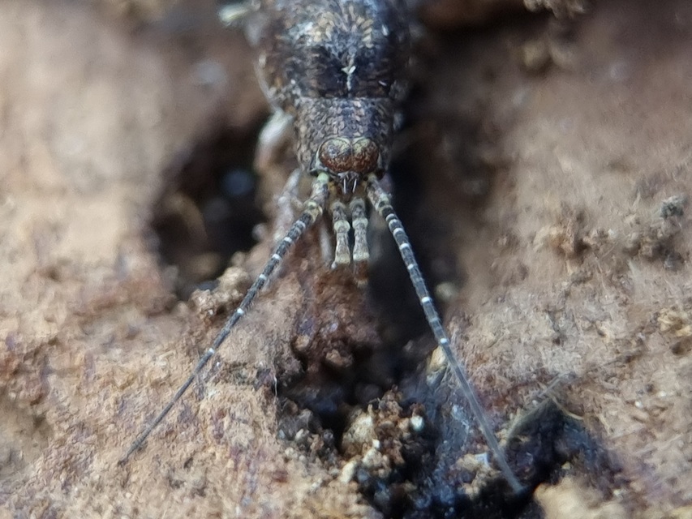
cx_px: 346
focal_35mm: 26
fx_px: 520
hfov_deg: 67.3
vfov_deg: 53.1
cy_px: 260
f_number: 1.8
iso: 100
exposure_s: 1/50
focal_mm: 5.4
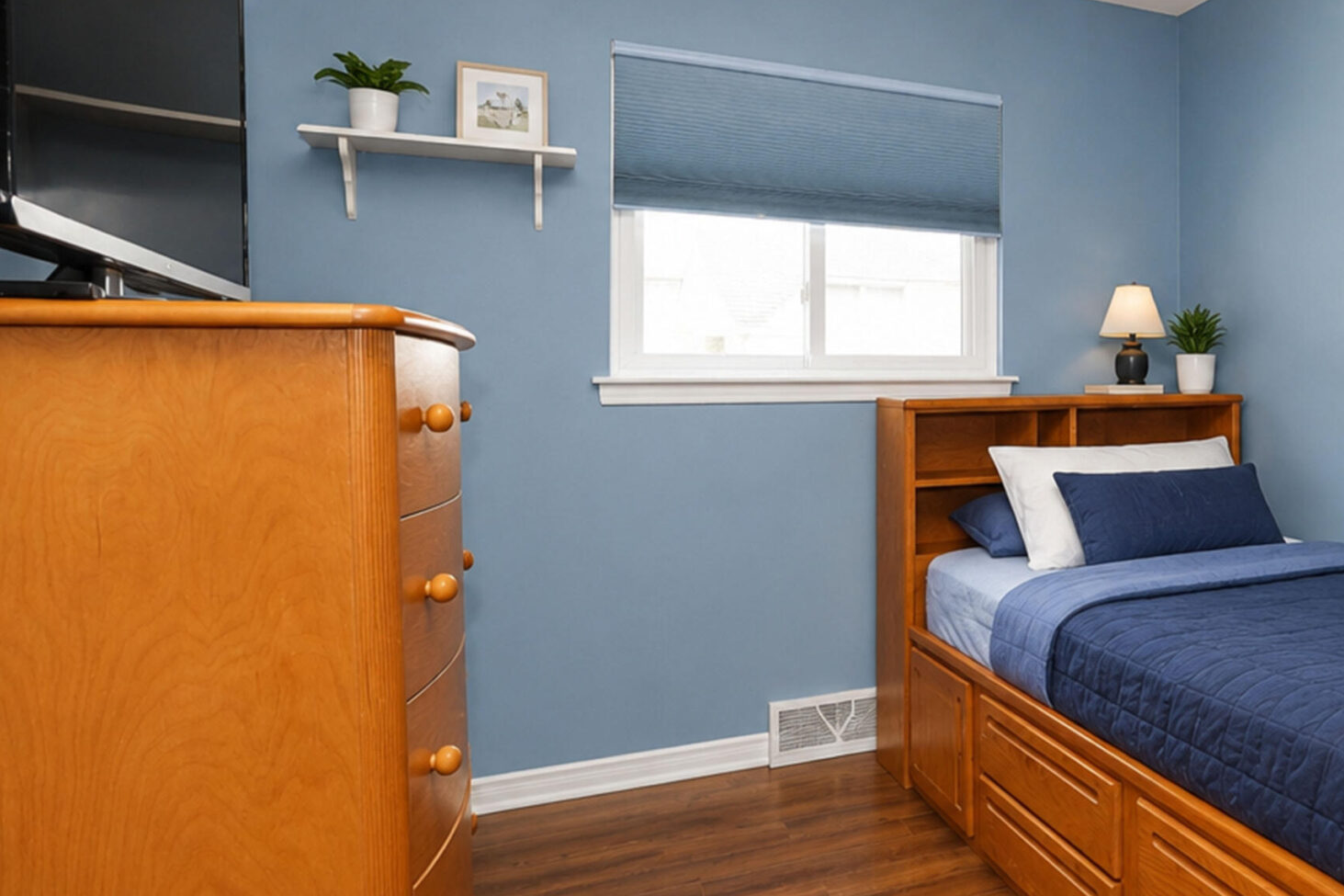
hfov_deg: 59.4
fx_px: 1045
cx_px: 1110
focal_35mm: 28
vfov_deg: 46.3
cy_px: 386
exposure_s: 1/30
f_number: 4
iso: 64
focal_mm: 16
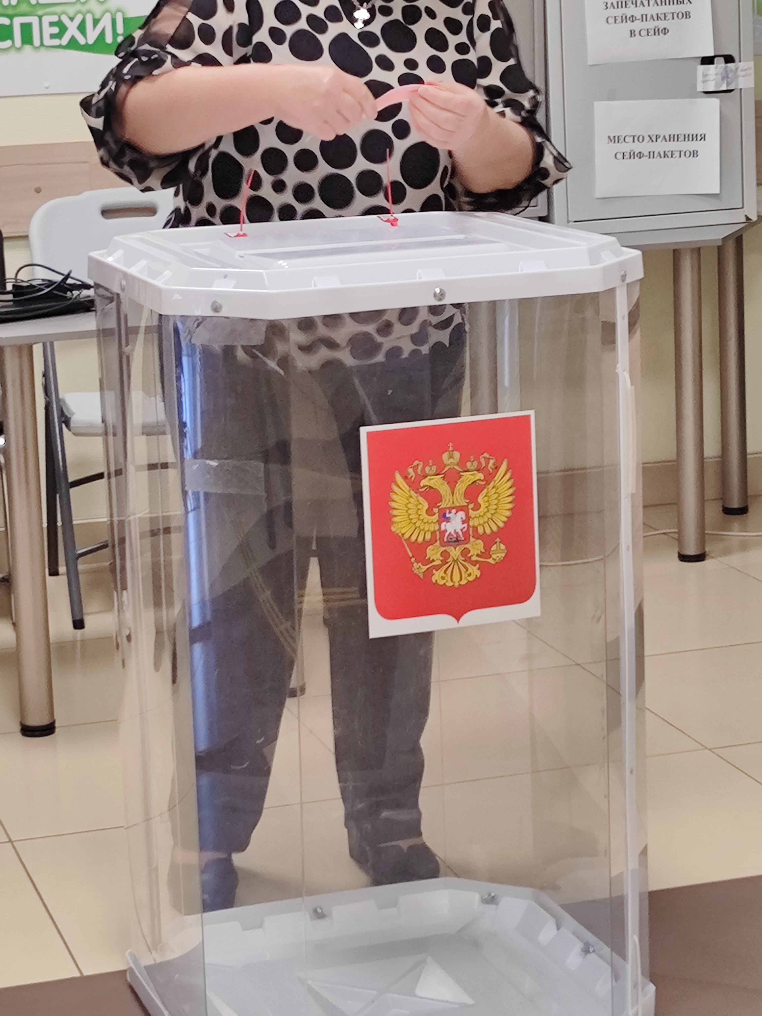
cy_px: 508
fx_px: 2554
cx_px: 381
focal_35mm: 87
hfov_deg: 17.0
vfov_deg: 22.5
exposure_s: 1/100
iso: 211
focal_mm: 5.4
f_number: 1.8
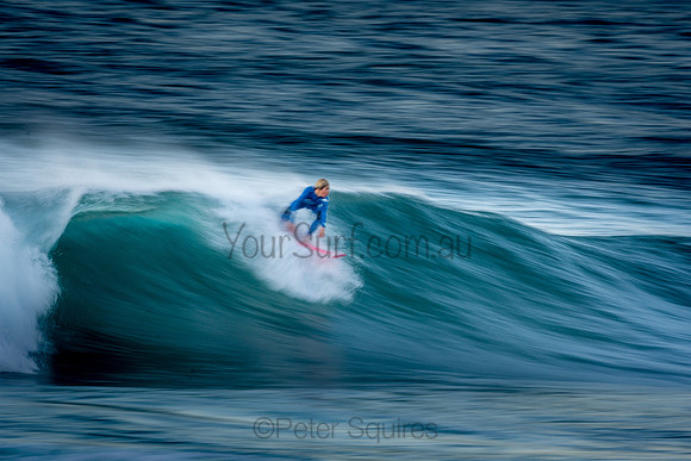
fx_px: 14399
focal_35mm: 750
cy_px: 230
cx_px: 346
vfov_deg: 1.8
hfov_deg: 2.7
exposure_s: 1/20
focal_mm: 500
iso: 100
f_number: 14
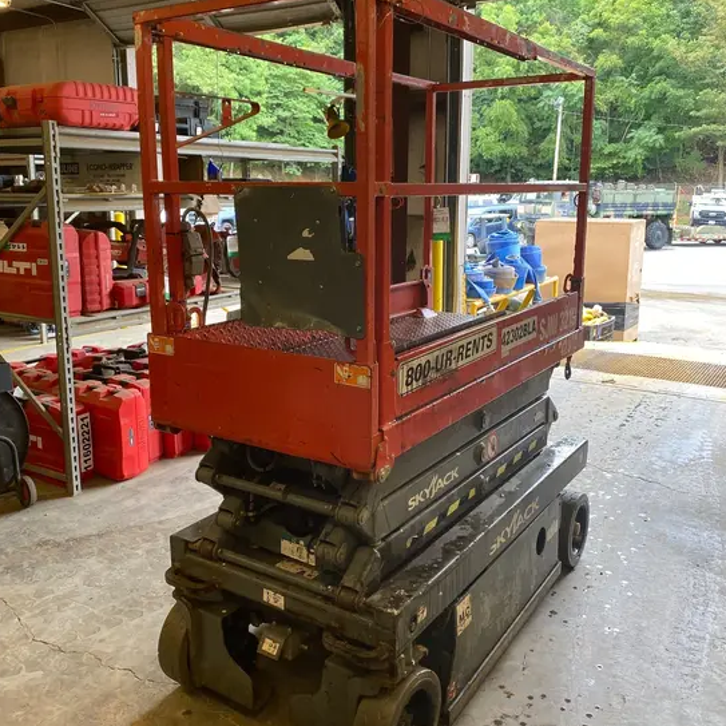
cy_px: 338
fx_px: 736
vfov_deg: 52.5
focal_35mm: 31
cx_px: 361
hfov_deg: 52.5
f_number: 1.8
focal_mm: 4.25
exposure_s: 1/117
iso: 125
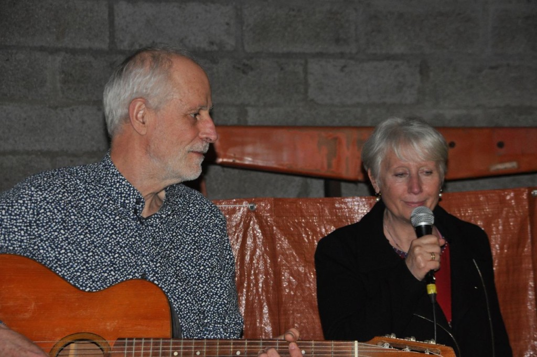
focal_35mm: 108
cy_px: 178
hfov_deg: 18.9
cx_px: 268
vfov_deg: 12.6
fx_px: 1609
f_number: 5.3
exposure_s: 1/60
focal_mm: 72
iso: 800
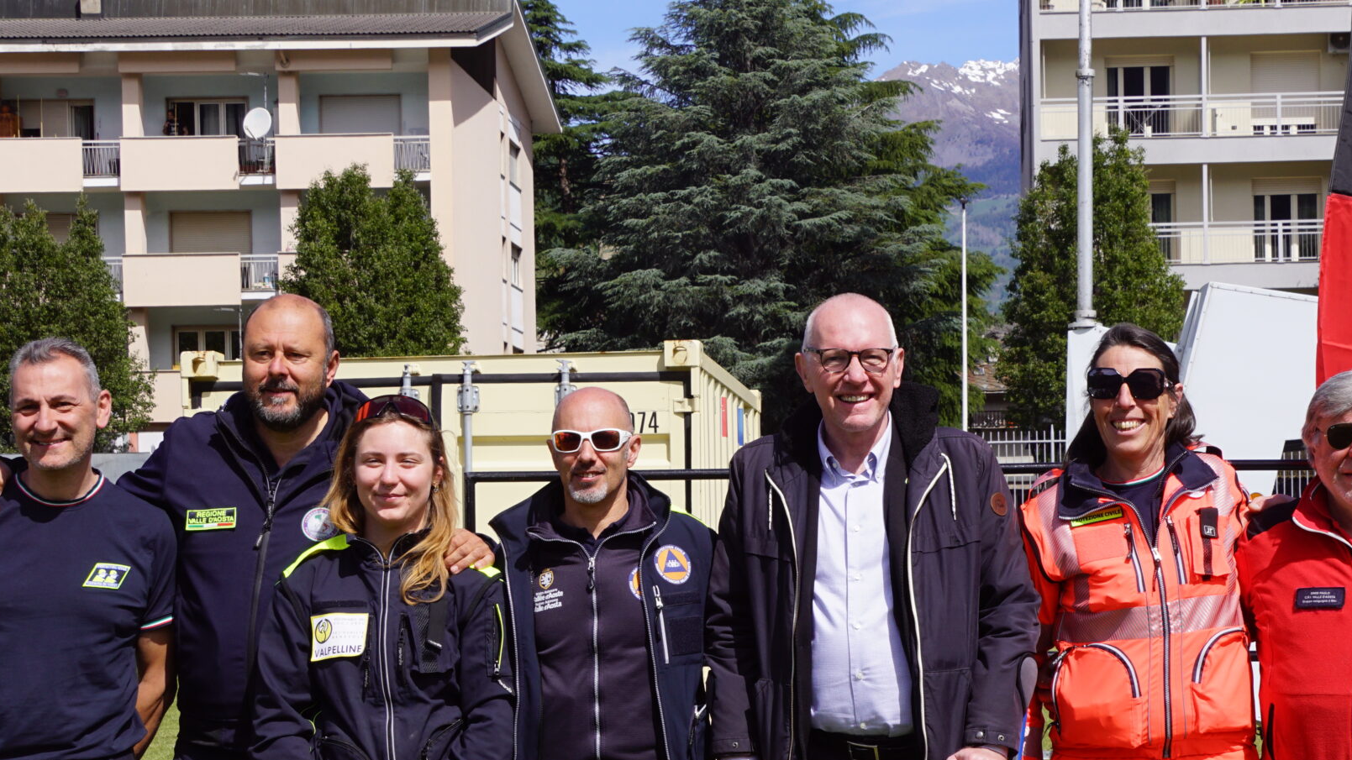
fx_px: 2689
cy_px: 542
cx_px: 874
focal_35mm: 75
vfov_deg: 16.0
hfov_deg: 28.1
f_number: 10
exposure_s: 1/160
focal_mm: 30
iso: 100
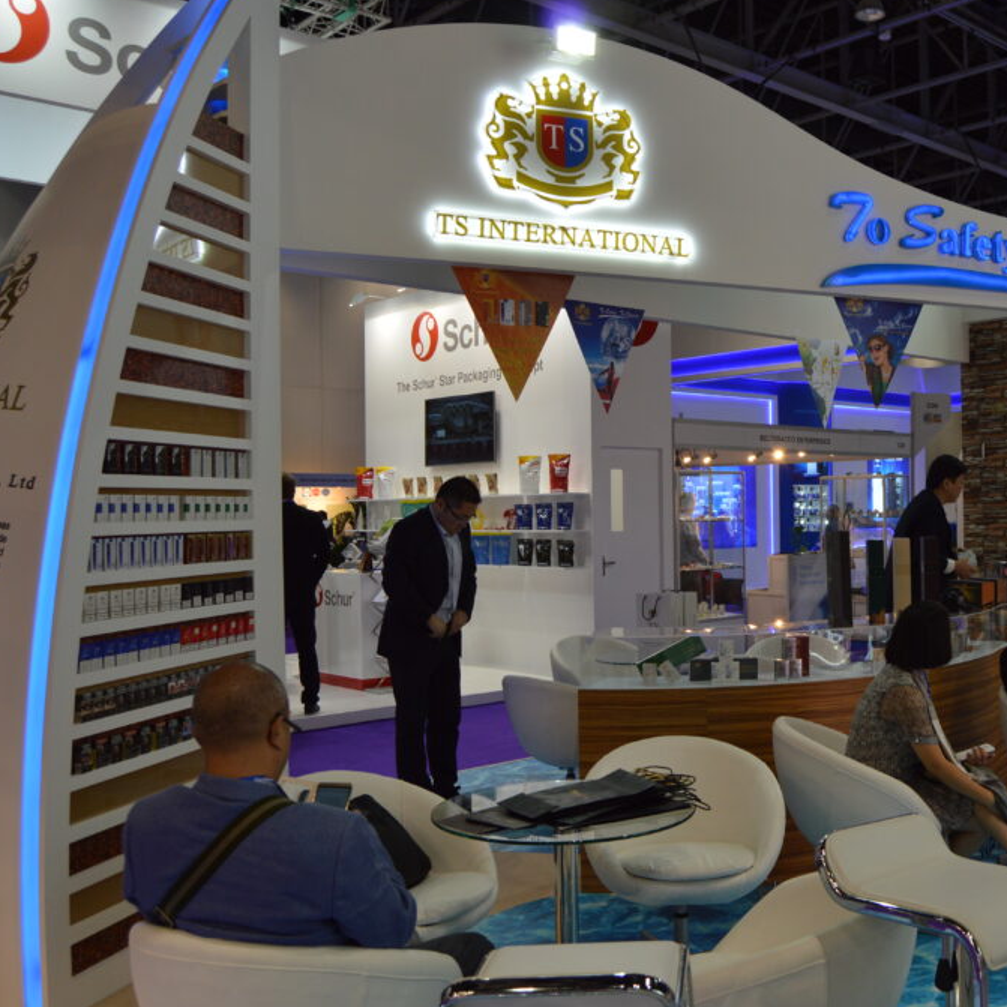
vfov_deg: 47.2
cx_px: 729
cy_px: 500
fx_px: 1152
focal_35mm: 35
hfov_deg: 45.9
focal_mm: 18
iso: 400
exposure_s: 1/125
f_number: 5.6
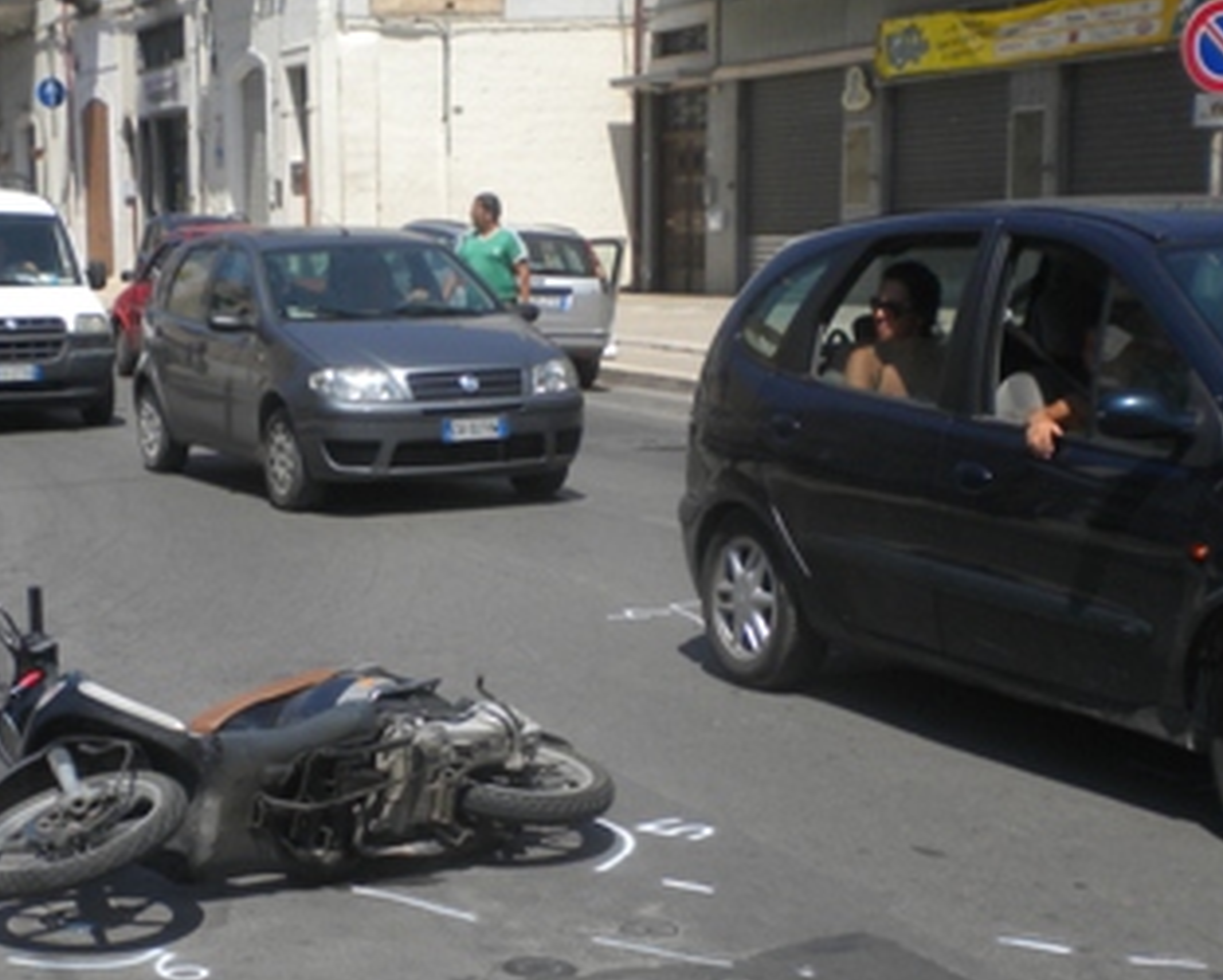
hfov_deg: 27.0
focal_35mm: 70
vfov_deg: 21.5
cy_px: 835
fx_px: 2535
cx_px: 412
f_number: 4.6
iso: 80
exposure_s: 1/758
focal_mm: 6.3
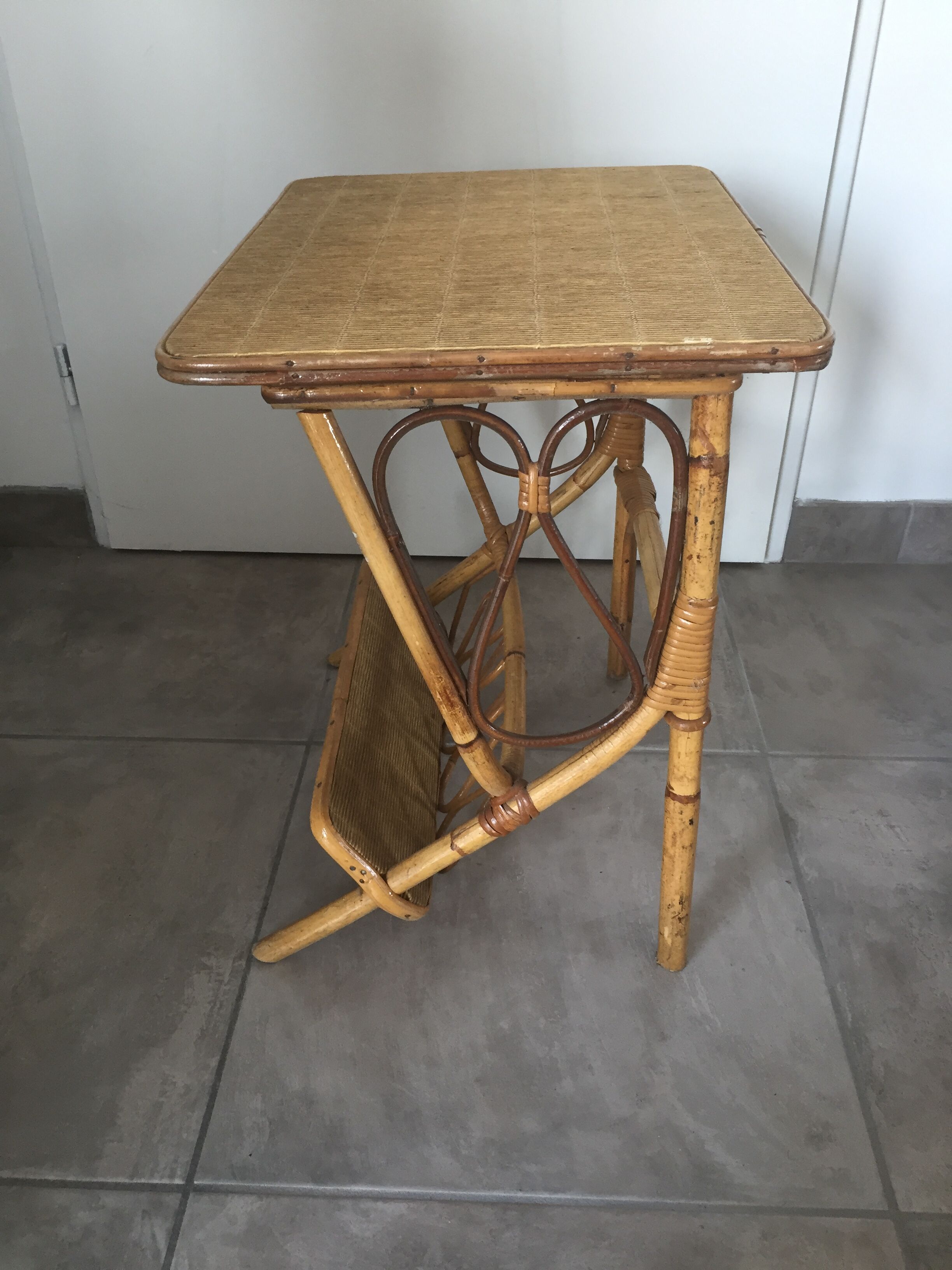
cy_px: 635
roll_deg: -0.9
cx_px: 476
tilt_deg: -31.5
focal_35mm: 29
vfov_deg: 61.7
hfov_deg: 48.2
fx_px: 1063
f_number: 2.2
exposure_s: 1/33
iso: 80
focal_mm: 4.15
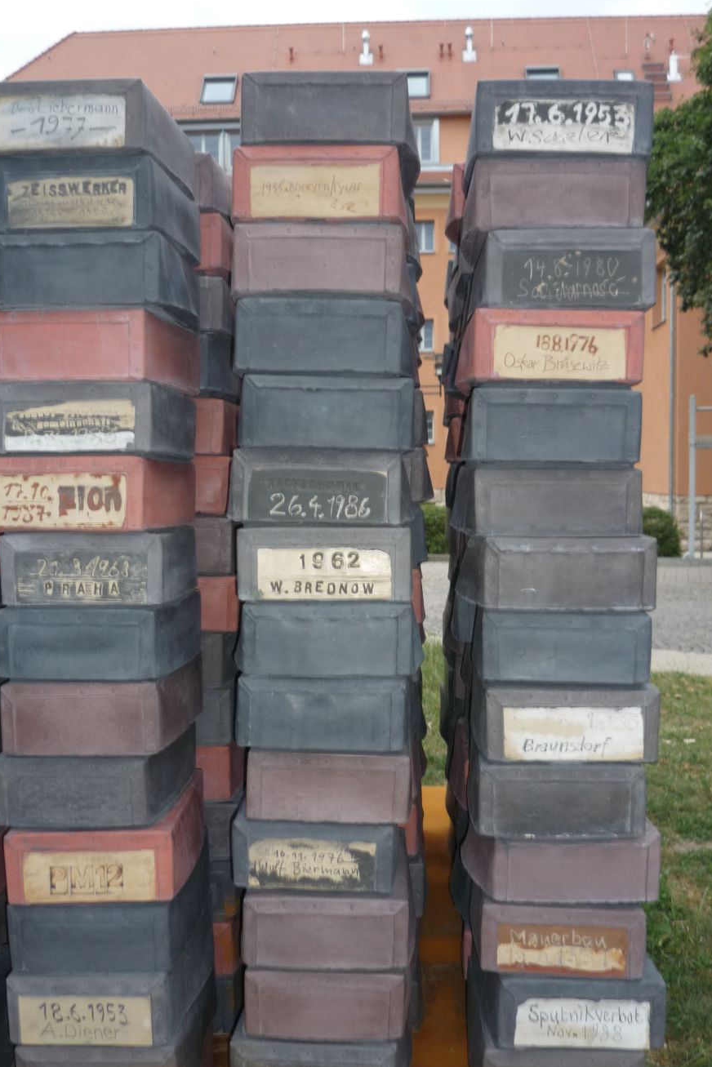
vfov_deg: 54.4
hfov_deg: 37.8
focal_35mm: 35
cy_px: 525
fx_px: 1038
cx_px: 386
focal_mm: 5.5
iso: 125
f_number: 2.8
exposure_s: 1/30
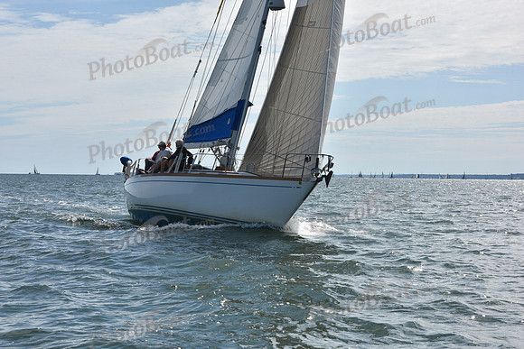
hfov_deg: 28.8
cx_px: 262
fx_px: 1019
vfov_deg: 19.5
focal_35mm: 70
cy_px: 174
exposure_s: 1/1000
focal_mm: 70
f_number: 11
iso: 320
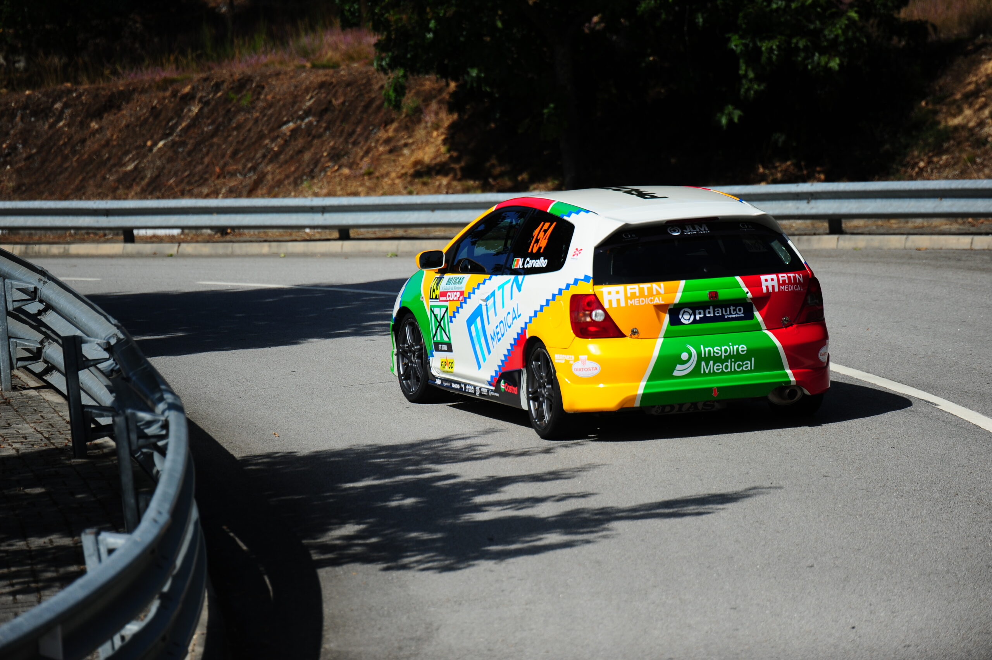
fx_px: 5507
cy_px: 330
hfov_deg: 10.3
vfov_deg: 6.9
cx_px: 496
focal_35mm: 200
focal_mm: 200
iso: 280
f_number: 2.8
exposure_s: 1/8000
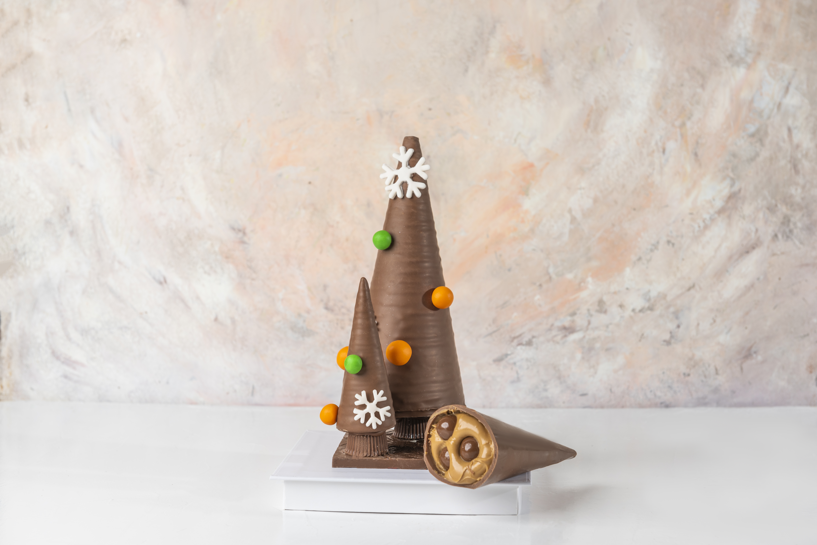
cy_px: 272
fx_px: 1589
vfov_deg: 19.5
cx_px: 408
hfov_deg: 28.8
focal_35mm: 70
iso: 100
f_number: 9
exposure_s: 1/125
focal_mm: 70
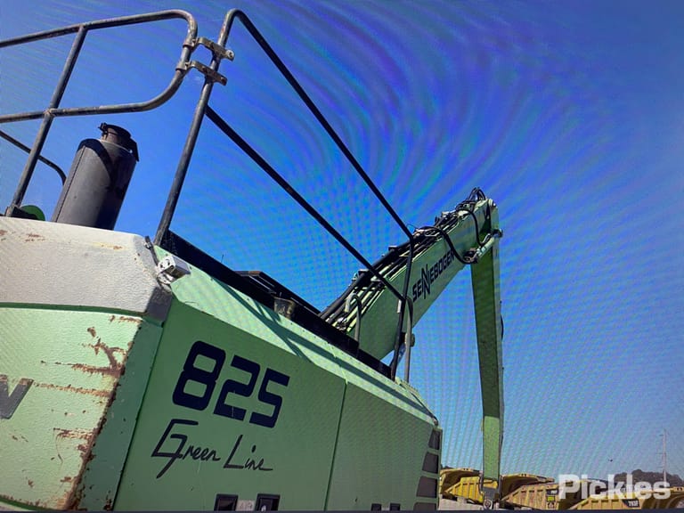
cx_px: 342
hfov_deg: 67.3
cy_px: 256
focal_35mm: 26
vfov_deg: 53.1
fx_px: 514
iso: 125
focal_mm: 4.25
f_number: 1.8
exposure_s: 1/72
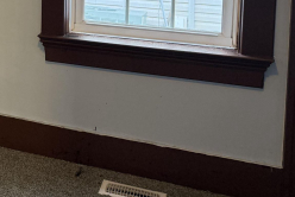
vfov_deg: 19.2
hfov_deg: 25.6
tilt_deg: -5.8
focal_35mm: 67
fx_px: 550
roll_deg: -0.3
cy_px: -38
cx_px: -92
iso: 200
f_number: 1.78
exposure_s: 1/60
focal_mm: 6.76
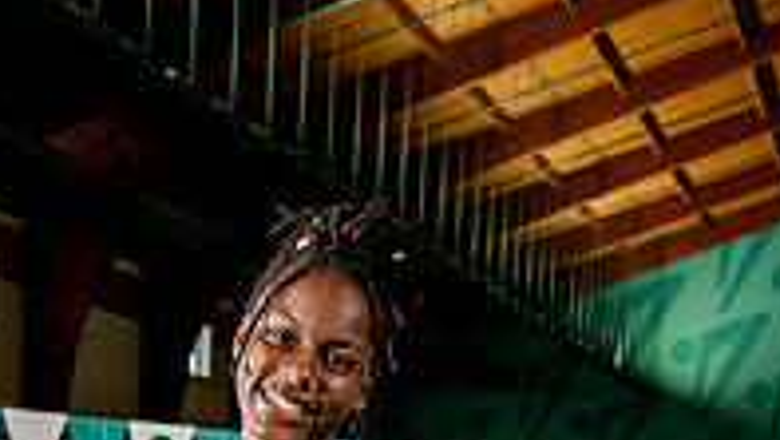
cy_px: 856
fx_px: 1779
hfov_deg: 24.7
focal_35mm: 86
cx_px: 321
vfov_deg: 12.5
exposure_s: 1/250
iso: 640
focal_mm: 36
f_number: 6.3
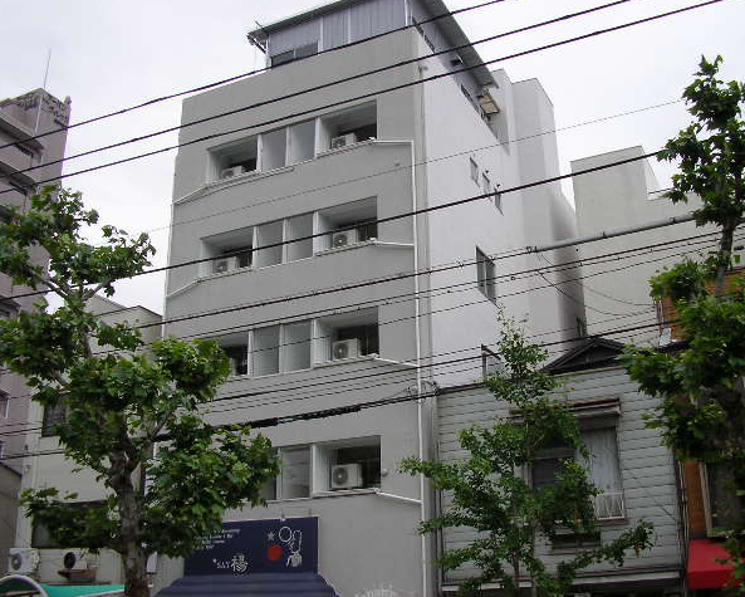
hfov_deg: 45.8
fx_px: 882
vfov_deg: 37.4
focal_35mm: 40
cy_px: 297
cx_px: 393
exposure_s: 1/632
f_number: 4.1
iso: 71
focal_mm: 5.8
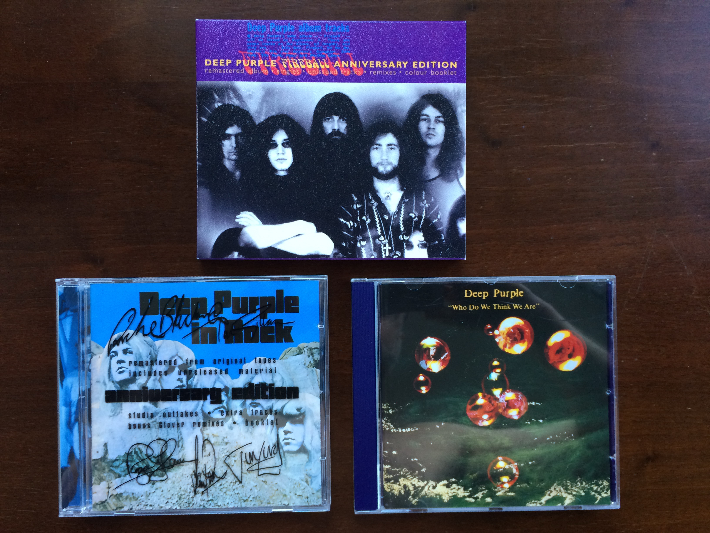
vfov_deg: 48.2
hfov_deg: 61.7
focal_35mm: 29
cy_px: 266
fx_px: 595
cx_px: 355
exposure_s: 1/33
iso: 125
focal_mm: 4.15
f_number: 2.2
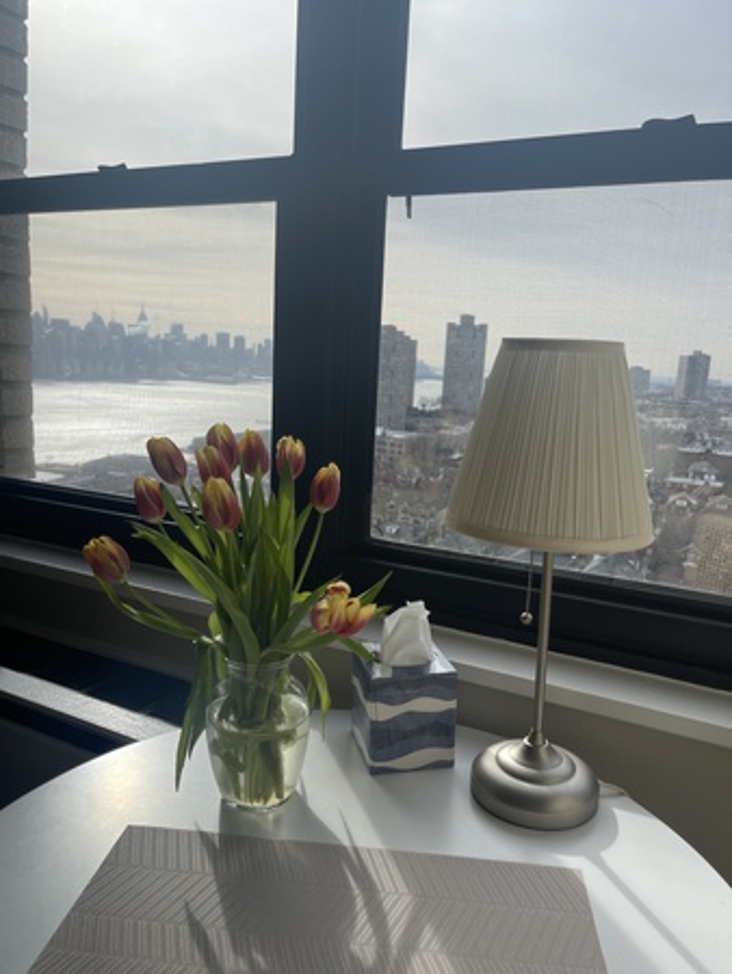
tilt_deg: -10.2
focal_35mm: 25
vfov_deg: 69.4
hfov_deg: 54.9
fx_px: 704
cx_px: 366
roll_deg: -2.7
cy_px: 487
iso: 32
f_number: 1.6
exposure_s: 1/2717
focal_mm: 5.1
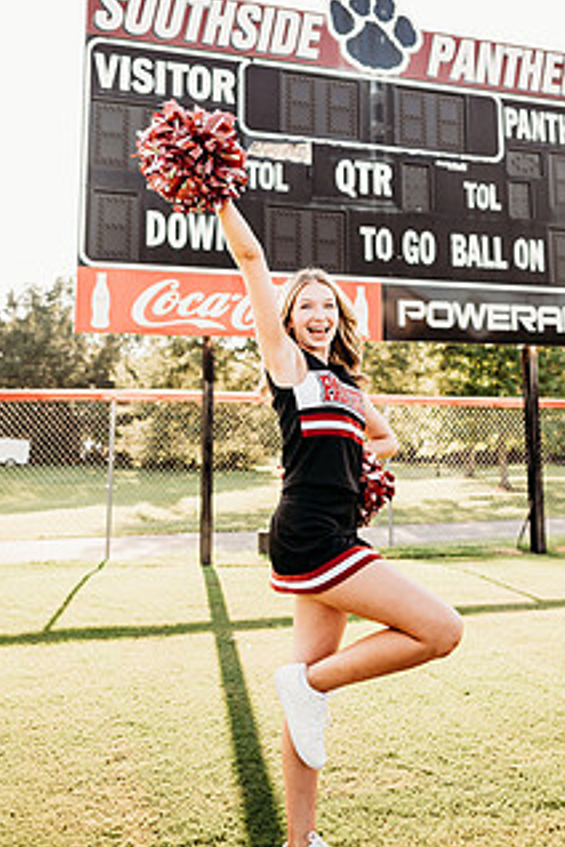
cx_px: 309
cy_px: 306
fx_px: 800
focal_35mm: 34
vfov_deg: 55.0
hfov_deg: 38.8
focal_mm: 24
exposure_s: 1/800
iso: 200
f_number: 2.8
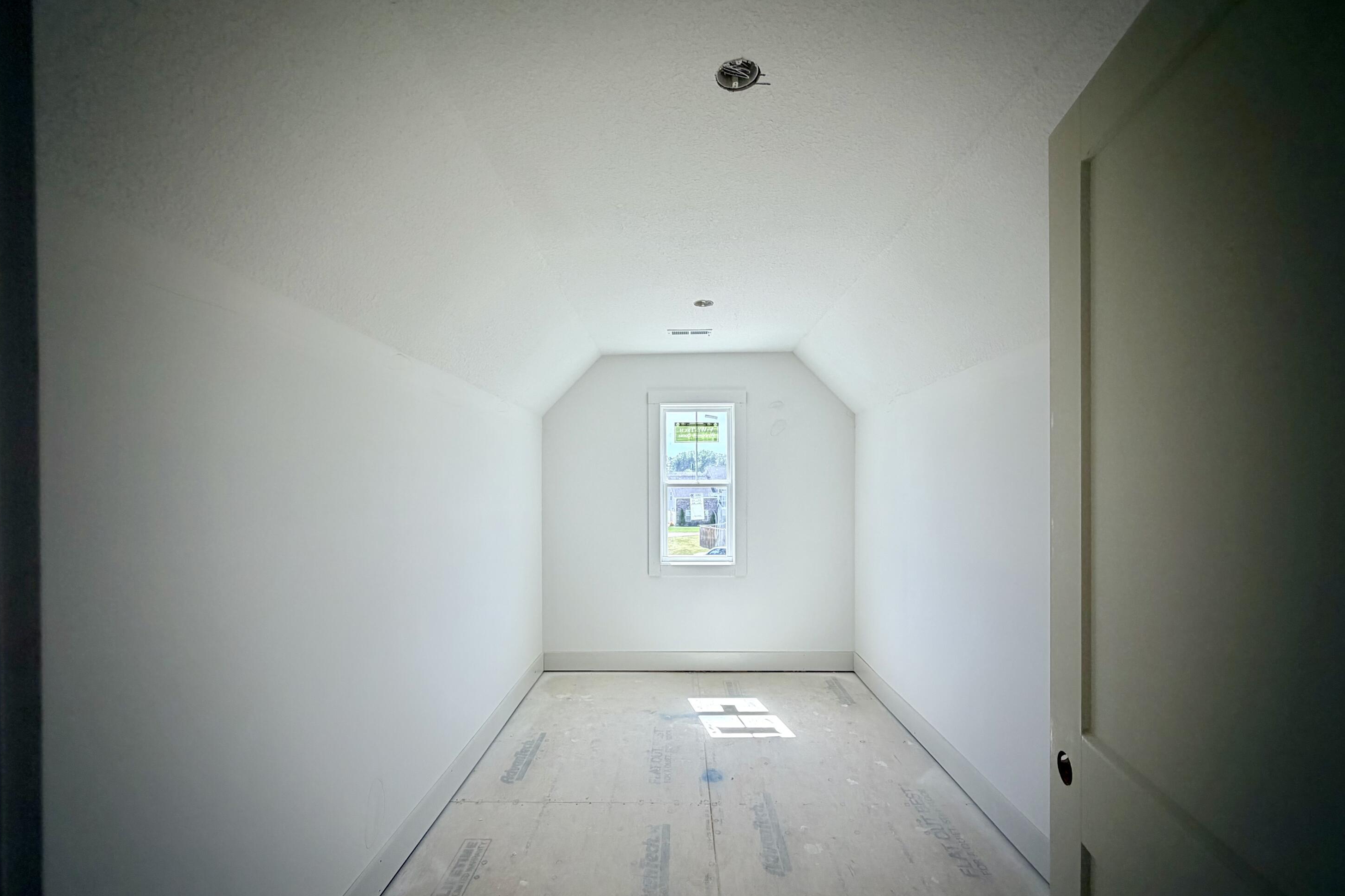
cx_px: 672
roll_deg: +0.4
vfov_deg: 77.1
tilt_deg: +4.6
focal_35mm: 15
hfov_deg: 100.4
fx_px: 560
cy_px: 488
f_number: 2.2
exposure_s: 1/167
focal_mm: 2.22
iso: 40
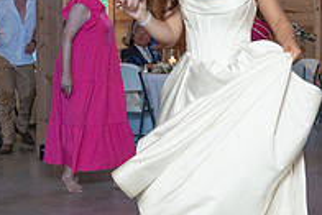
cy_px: 53
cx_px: 241
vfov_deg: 14.4
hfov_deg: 21.3
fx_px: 850
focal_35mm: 95
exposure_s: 1/200
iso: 2000
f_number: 5.6
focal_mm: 29
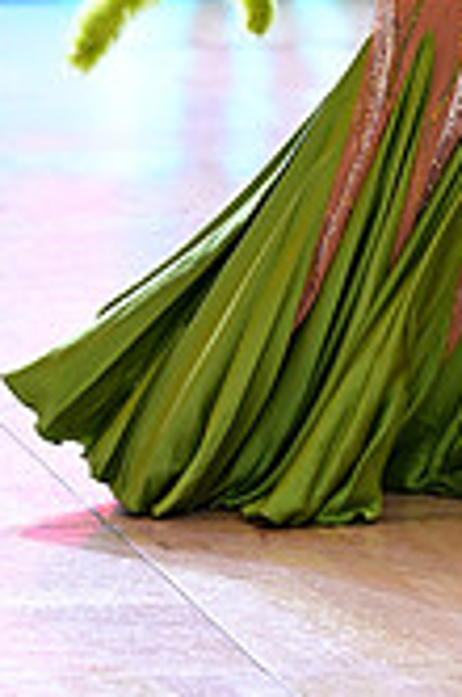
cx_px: 592
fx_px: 7094
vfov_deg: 5.6
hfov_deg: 3.7
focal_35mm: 367
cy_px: -143
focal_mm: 105
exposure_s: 1/500
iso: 2000
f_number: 2.8
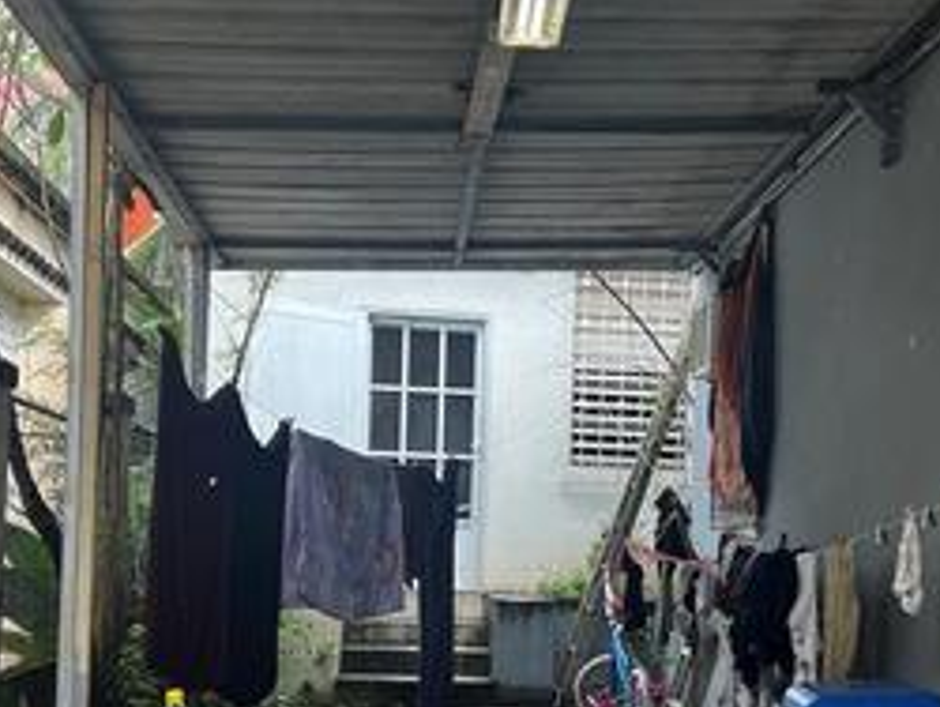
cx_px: 556
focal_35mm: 52
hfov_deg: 36.7
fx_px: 1413
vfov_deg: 27.7
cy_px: 517
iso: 64
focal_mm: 5.7
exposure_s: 1/142
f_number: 1.5
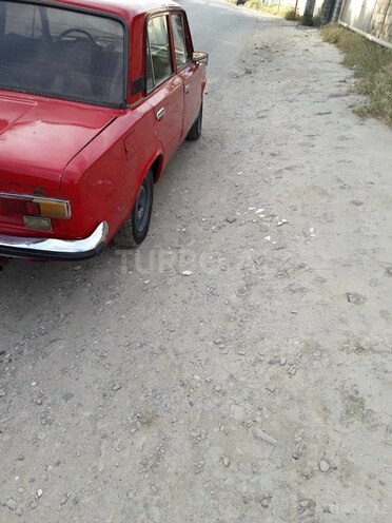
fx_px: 408
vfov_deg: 65.3
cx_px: 196
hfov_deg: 51.4
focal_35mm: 27
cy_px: 262
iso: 40
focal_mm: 3.6
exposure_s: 1/388
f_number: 1.9
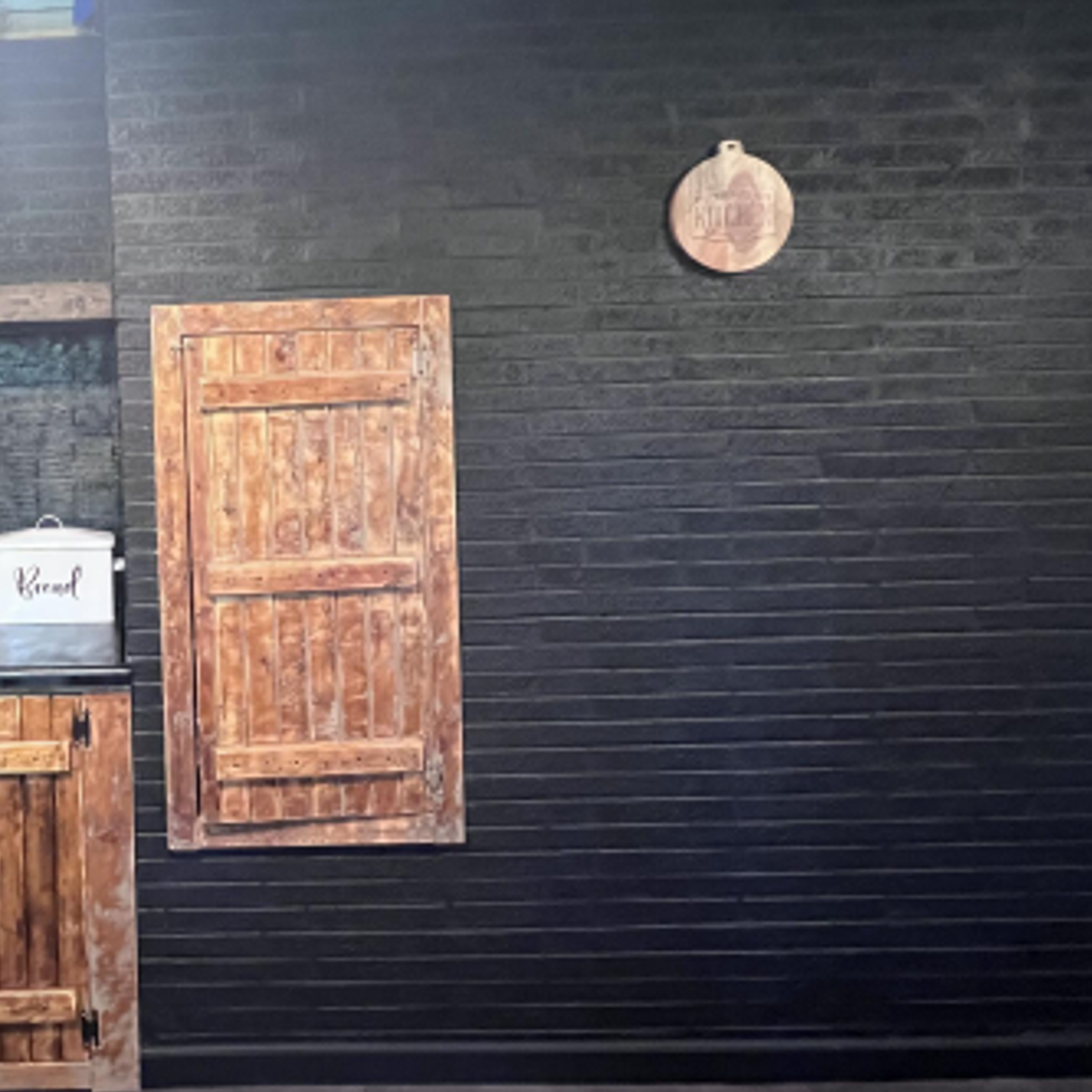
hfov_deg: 56.9
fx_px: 821
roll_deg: +1.3
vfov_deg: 66.6
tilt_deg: -1.2
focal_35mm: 23
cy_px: 436
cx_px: 90
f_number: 1.8
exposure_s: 1/60
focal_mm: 1.57
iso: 800
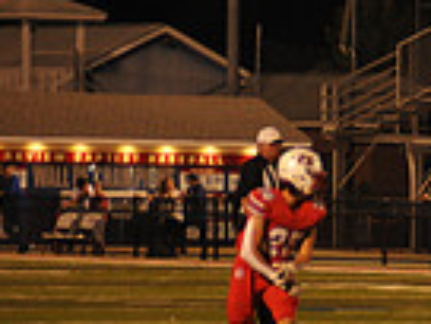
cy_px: 329
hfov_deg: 4.5
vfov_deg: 3.4
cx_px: 856
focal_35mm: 431
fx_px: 5366
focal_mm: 105
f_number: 4.5
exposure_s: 1/125
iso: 1600
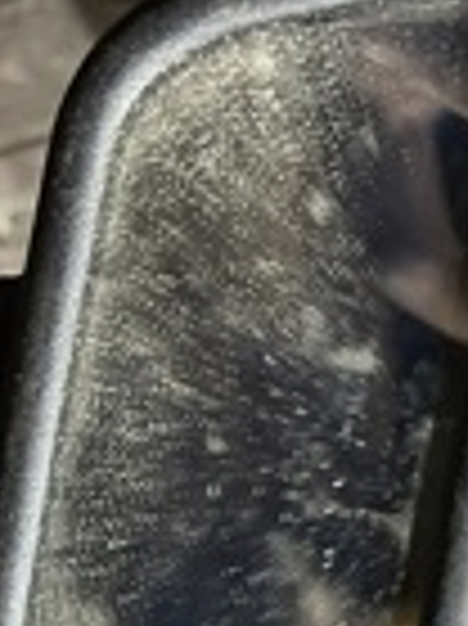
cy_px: 829
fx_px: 1625
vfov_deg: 19.9
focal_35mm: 90
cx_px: 256
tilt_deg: -67.6
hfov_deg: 16.4
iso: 640
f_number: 1.6
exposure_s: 1/17
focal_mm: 5.1
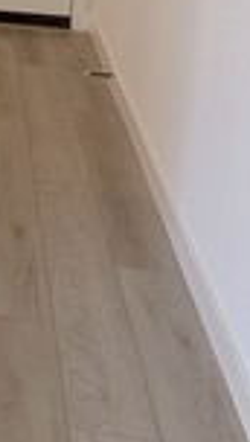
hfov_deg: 12.2
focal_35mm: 86
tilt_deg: -9.9
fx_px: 1009
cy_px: -58
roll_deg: -1.3
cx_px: -283
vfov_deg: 23.1
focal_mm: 6.76
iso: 125
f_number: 1.78
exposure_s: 1/60
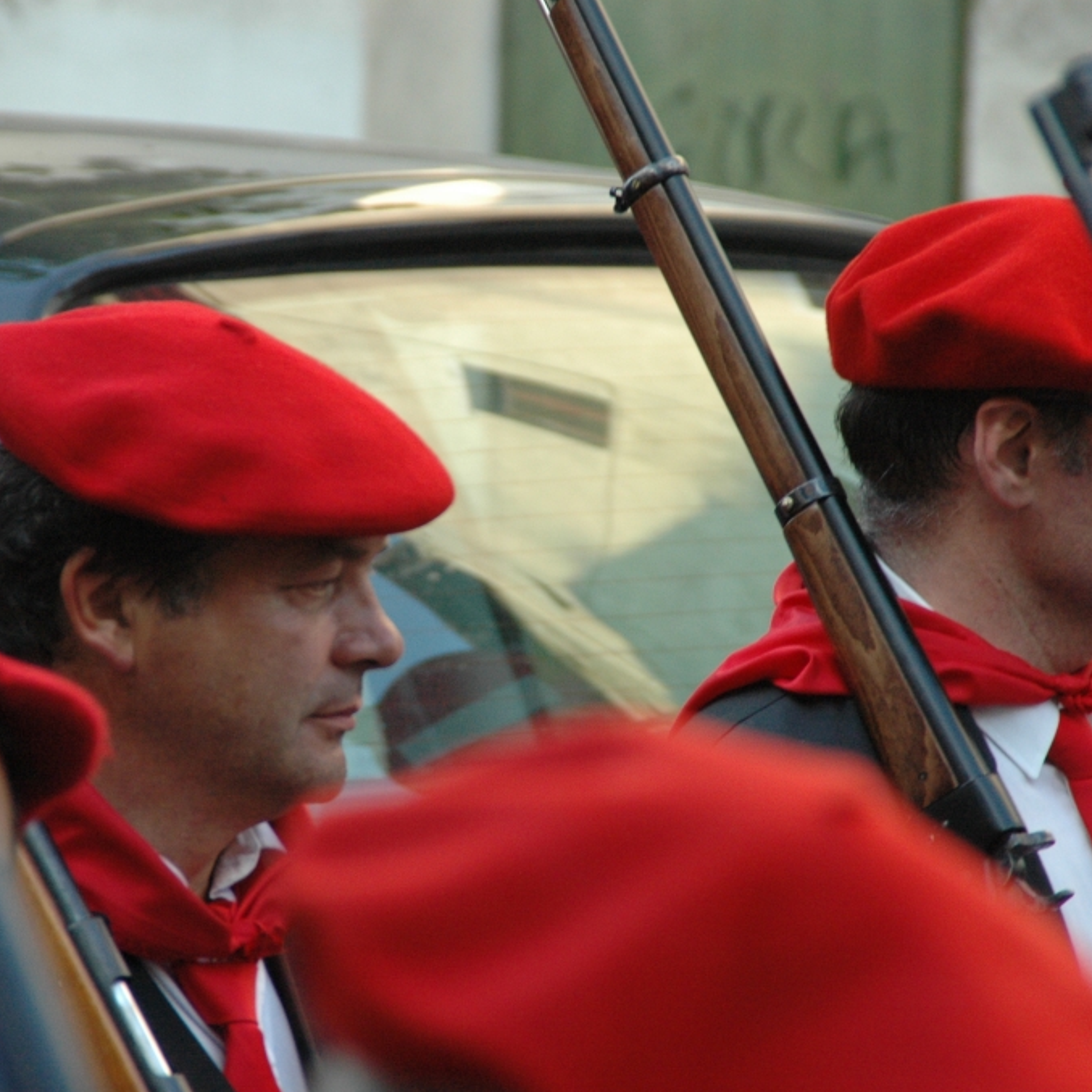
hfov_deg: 4.6
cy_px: 547
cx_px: 442
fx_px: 13741
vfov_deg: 4.6
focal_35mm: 385
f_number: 6.3
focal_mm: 200
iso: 800
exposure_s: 1/200
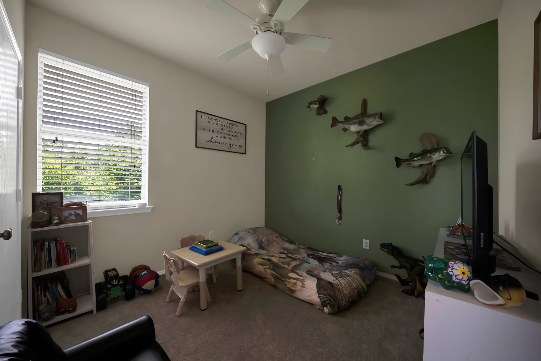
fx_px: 180
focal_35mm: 12
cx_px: 270
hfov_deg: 112.6
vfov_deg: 90.1
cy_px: 180
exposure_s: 1/50
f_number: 9
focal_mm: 12
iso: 640
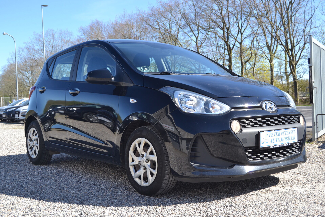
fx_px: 379
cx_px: 162
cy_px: 108
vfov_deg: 31.9
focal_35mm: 42
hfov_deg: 46.4
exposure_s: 1/200
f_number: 7.1
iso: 100
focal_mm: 28
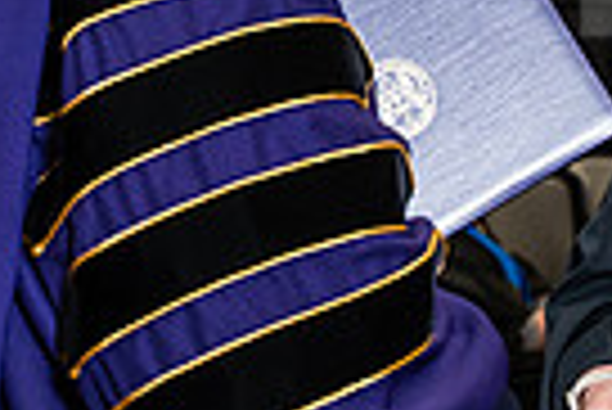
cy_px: 205
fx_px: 5071
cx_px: 446
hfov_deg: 6.9
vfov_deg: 4.6
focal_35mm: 298
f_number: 4.5
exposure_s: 1/200
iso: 1250
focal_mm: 70
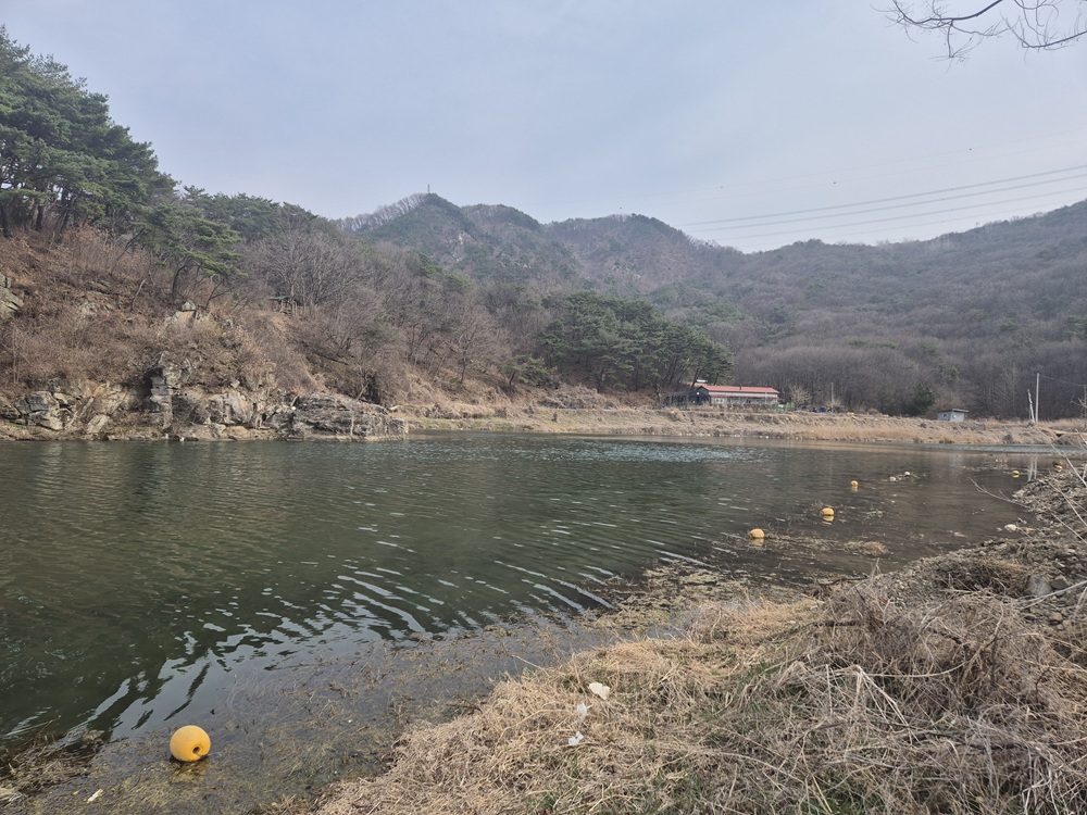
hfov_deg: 73.9
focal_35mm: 23
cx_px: 544
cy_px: 408
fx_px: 722
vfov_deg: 58.9
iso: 25
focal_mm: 5.4
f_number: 1.8
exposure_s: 1/1172
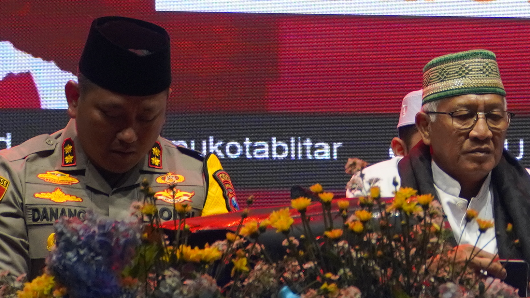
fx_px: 4805
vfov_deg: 3.5
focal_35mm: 342
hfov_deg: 6.3
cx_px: 615
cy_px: -215
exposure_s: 1/160
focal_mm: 59
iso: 640
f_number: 4
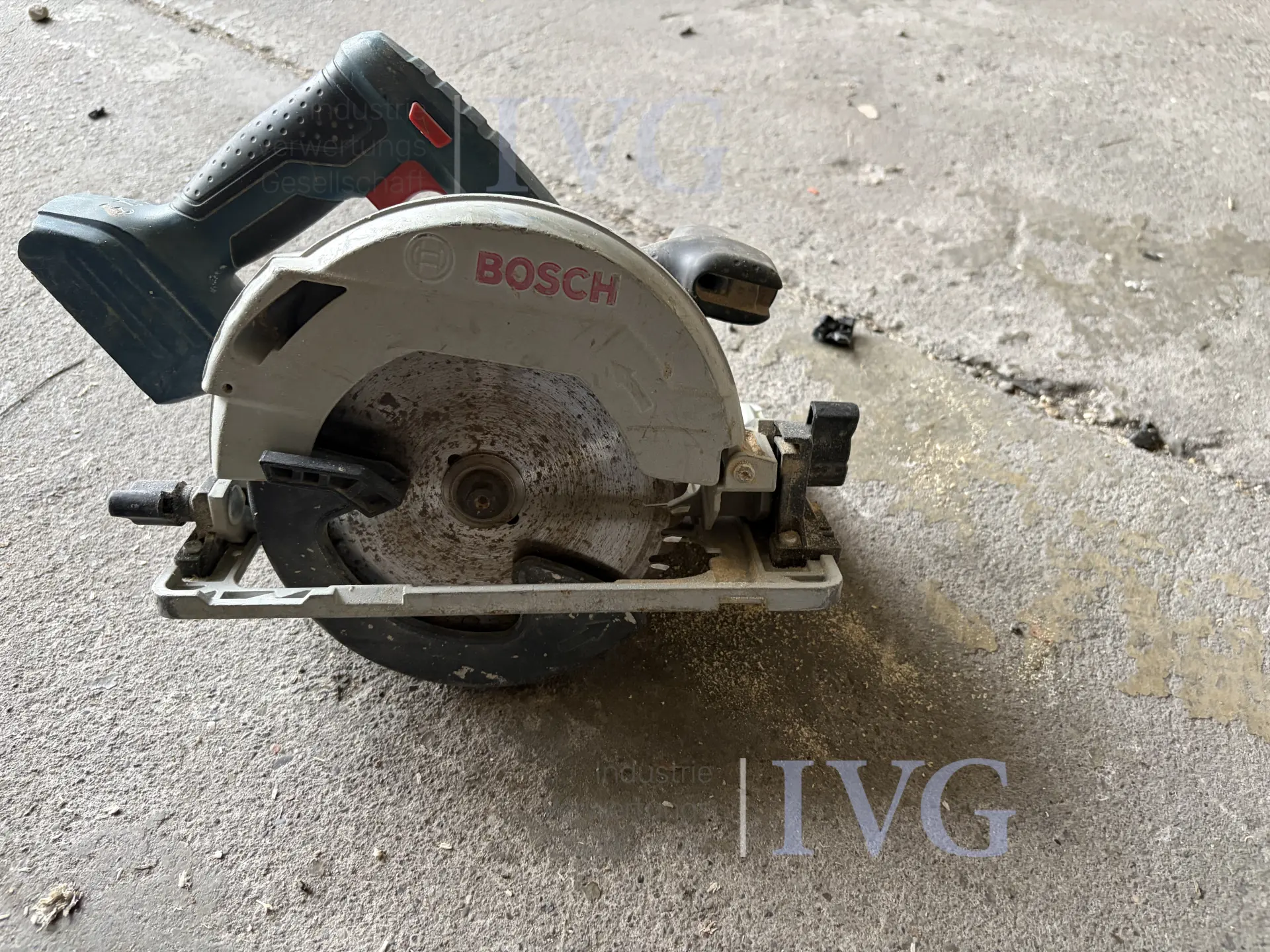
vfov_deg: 53.1
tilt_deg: -45.6
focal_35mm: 26
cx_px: 635
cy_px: 476
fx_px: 954
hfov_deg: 67.3
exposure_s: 1/50
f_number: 1.6
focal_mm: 5.96
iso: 250
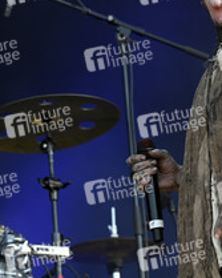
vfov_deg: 9.1
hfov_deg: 7.3
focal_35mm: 213
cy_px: 89
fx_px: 1751
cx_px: 136
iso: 320
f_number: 4
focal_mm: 105
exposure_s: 1/500
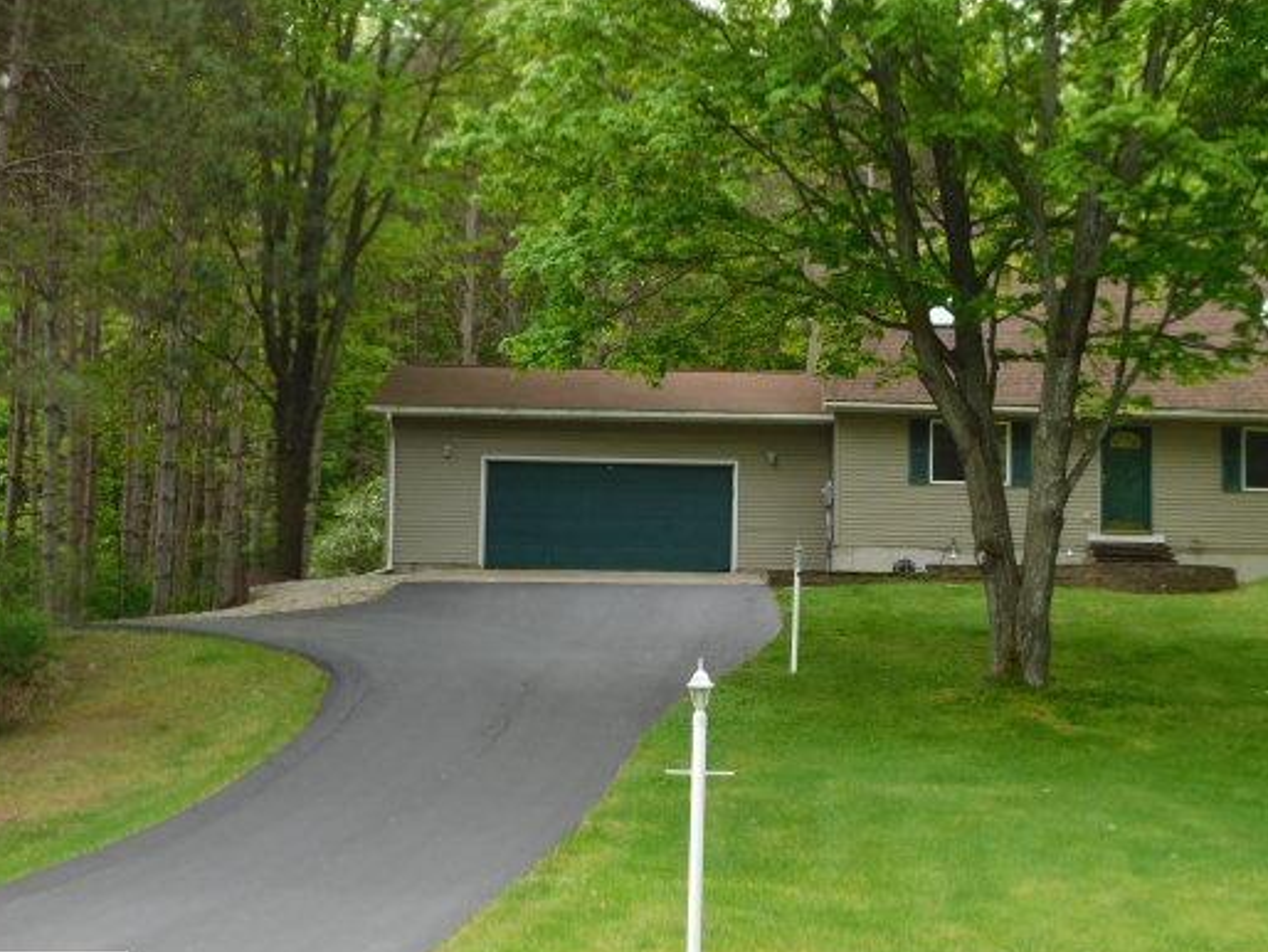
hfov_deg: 34.2
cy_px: 506
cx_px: 757
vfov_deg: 26.1
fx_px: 2052
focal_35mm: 56
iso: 125
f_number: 3.7
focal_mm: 8
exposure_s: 1/320
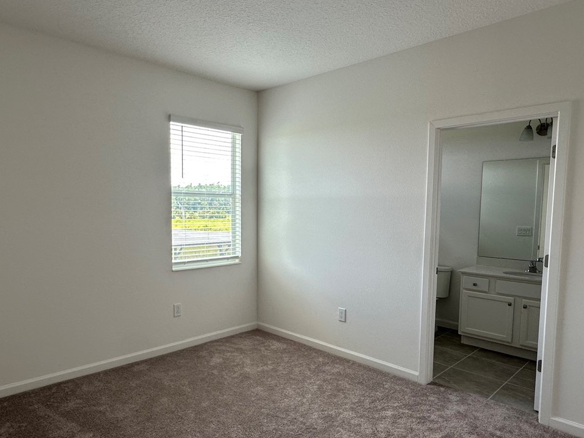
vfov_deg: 56.7
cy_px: 241
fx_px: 405
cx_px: 259
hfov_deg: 71.4
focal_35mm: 24
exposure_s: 1/120
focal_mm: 2.22
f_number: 2.2
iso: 64
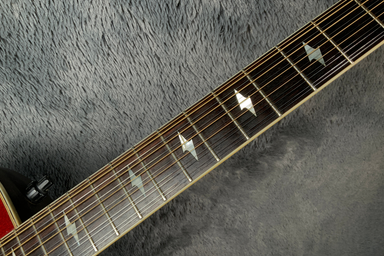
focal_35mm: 31
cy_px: 146
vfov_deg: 42.2
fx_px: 331
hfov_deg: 60.3
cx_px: 192
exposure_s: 1/104
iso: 20
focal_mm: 3
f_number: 1.8
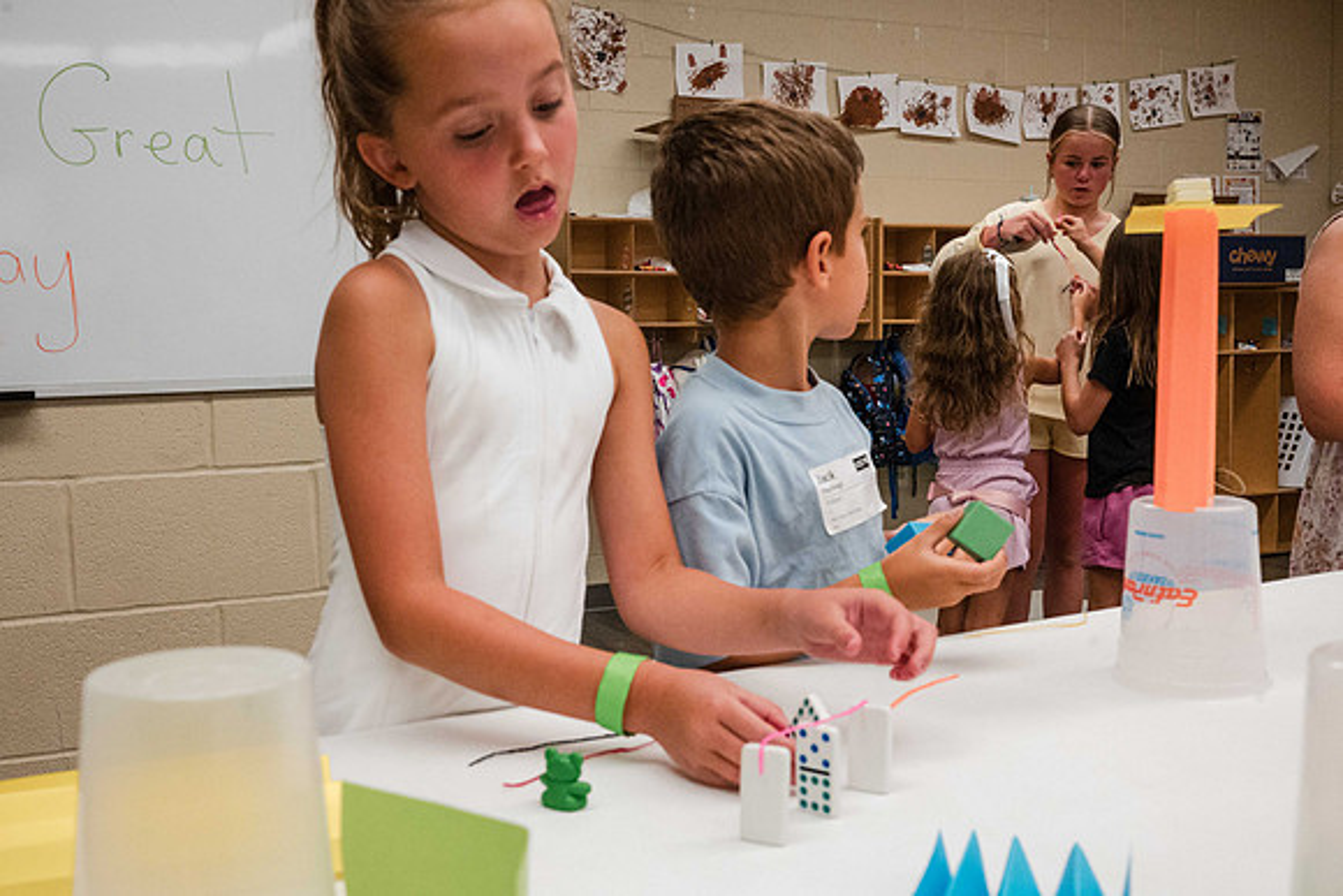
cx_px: 663
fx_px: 1408
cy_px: 451
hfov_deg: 51.0
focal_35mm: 38
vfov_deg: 35.3
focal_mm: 35
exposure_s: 1/400
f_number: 10
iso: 6400
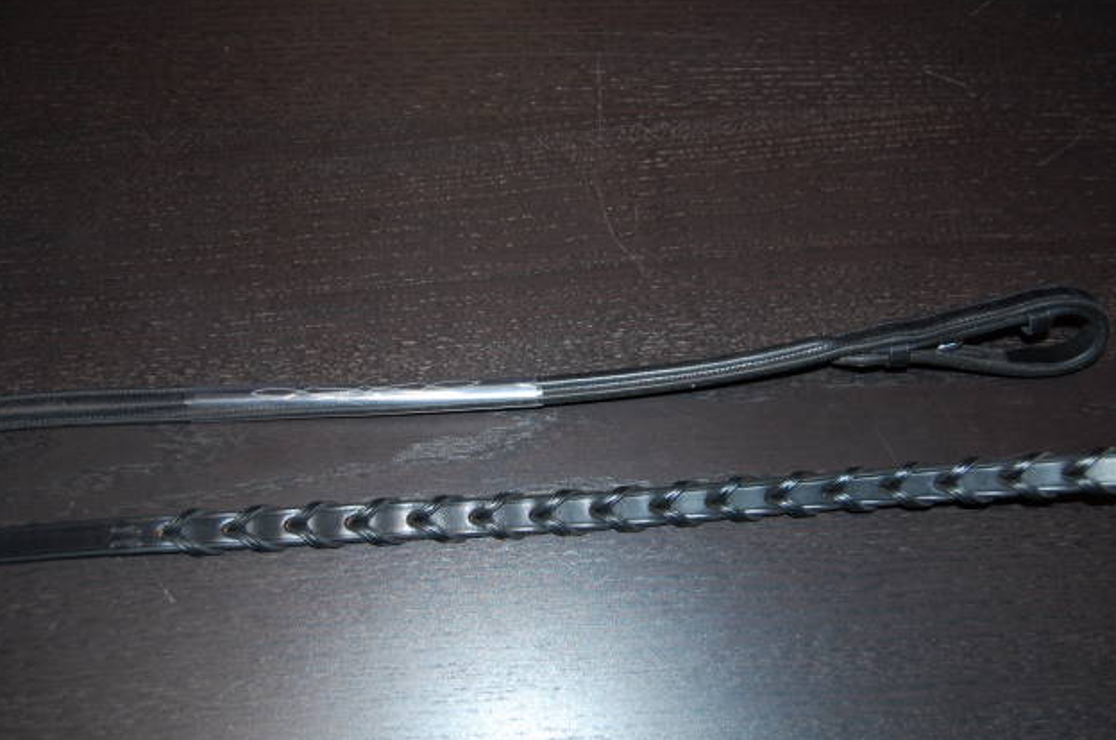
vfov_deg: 33.3
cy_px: 369
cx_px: 563
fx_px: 1238
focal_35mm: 40
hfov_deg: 48.5
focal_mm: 26
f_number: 4
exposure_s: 1/60
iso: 400
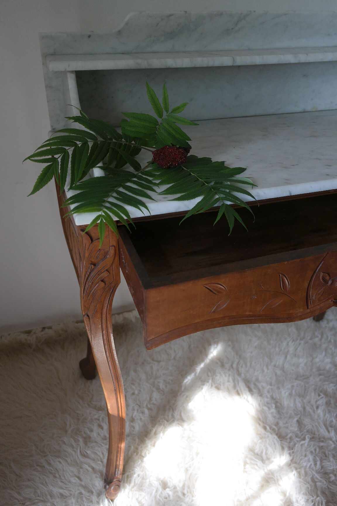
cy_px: 253
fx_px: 421
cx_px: 168
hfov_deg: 43.6
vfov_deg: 61.9
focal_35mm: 30
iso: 200
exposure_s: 1/40
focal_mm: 20
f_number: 3.5
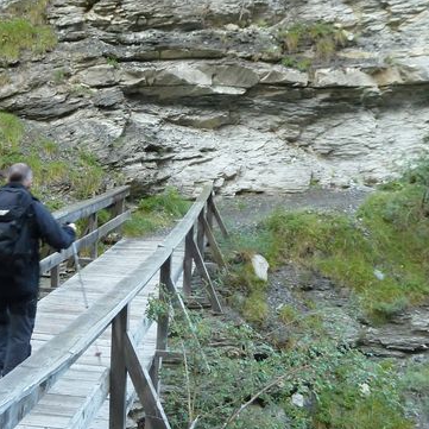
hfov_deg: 34.0
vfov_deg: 34.6
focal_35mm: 49
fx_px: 687
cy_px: 257
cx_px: 107
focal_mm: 4.1
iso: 160
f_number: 3.3
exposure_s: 1/30
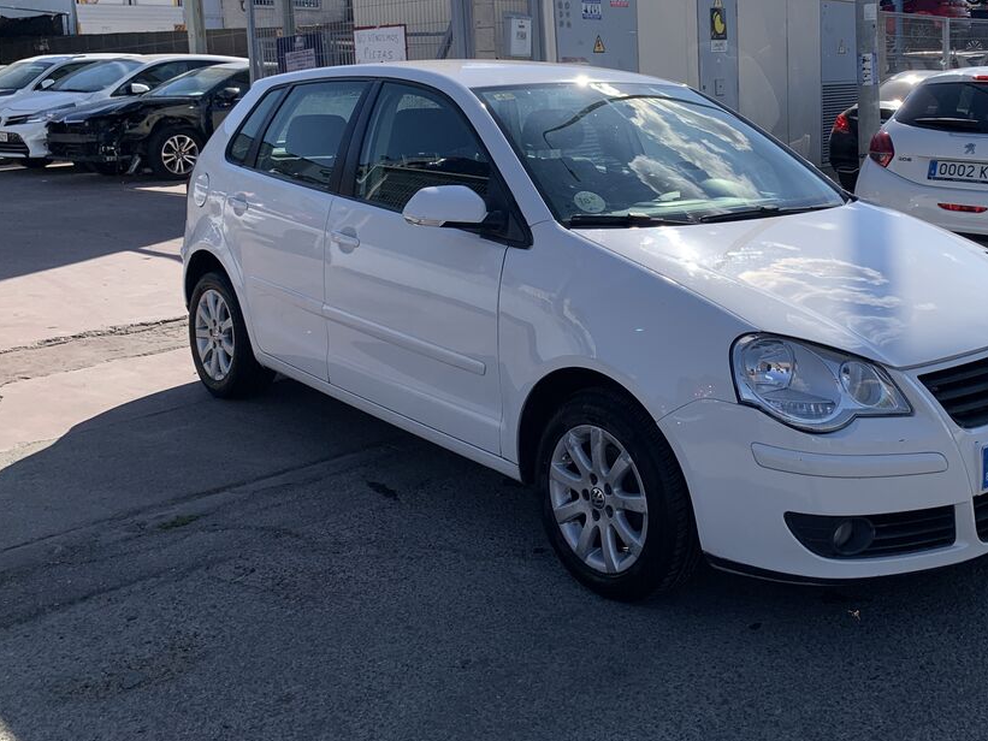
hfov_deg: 48.5
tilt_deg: -4.3
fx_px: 1085
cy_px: 213
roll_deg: +2.3
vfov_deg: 37.1
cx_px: 620
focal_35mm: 38
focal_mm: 4.25
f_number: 1.8
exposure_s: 1/2915
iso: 25
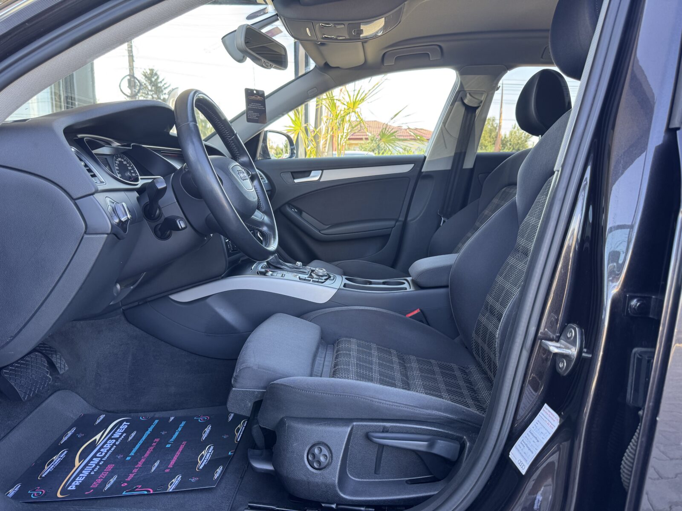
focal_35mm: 24
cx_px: 341
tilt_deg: -9.6
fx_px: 473
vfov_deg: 56.8
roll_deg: -0.2
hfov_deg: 71.6
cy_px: 256
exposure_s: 1/121
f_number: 1.78
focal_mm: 6.76
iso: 160
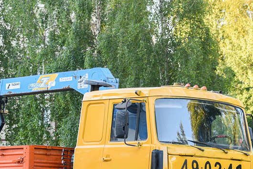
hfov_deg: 12.8
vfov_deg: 8.6
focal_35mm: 160
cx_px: 64
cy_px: 120
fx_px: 1124
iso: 200
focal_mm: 70
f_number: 4.5
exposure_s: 1/80
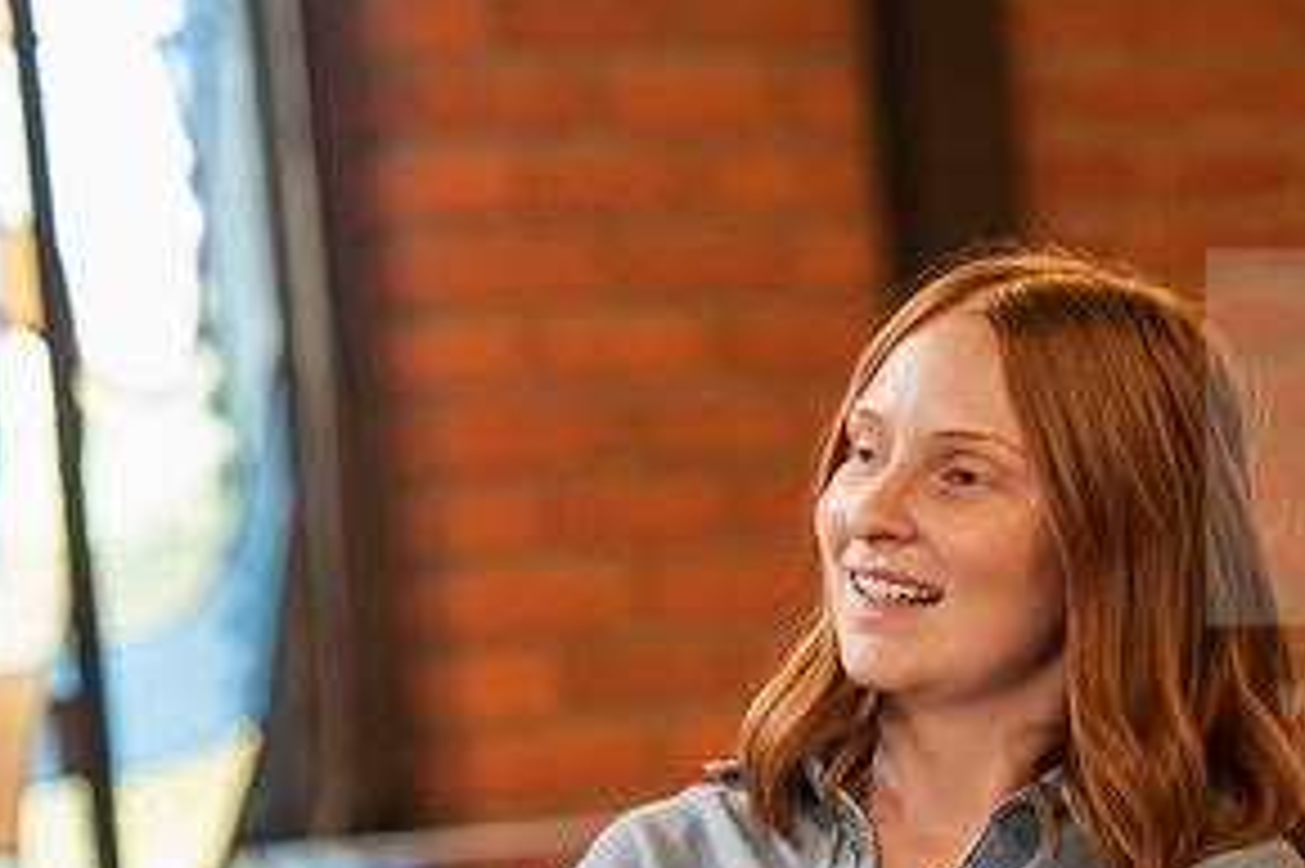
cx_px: 1071
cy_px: 794
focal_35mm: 270
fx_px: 9782
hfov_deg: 7.6
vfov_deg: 5.1
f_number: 2.8
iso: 640
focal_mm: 135
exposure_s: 1/125
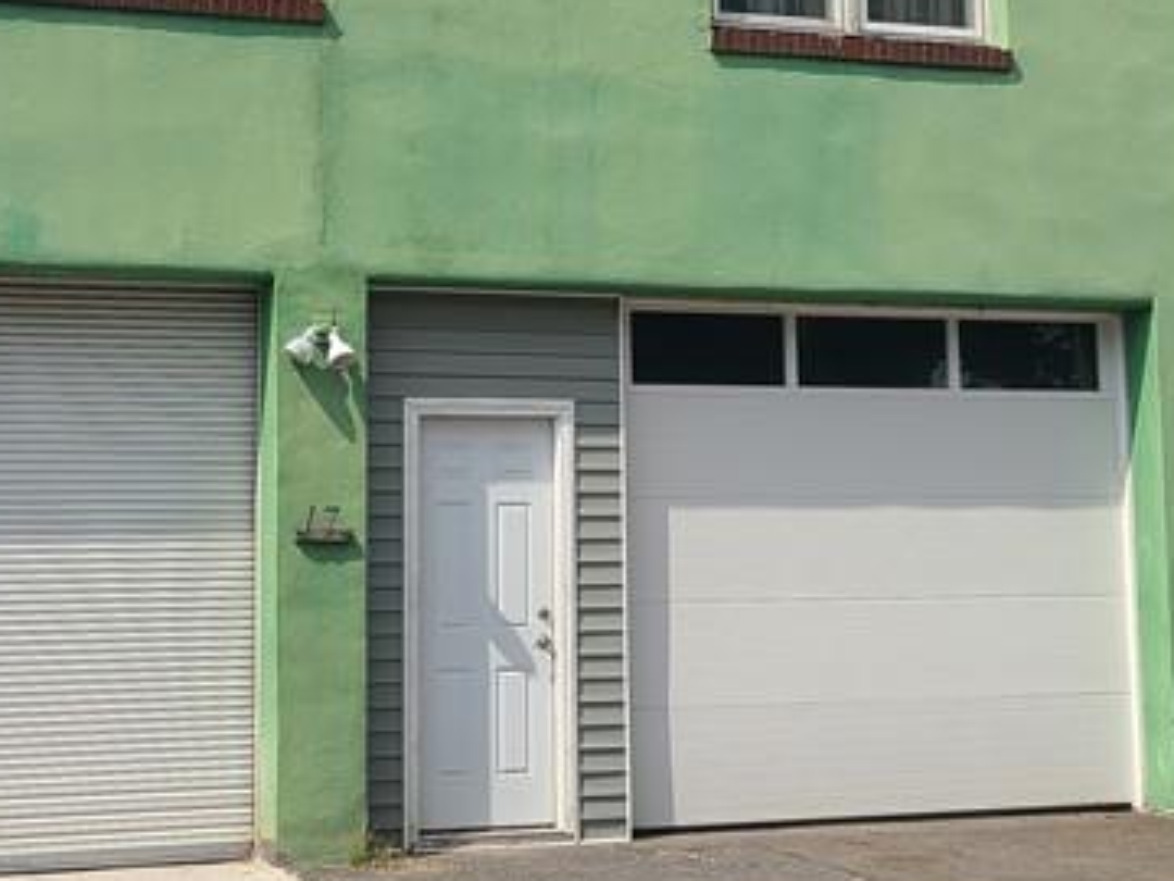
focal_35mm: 74
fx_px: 2510
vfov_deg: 19.8
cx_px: 532
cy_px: 245
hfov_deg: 26.3
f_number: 1.8
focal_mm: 5.4
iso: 40
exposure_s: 1/3757
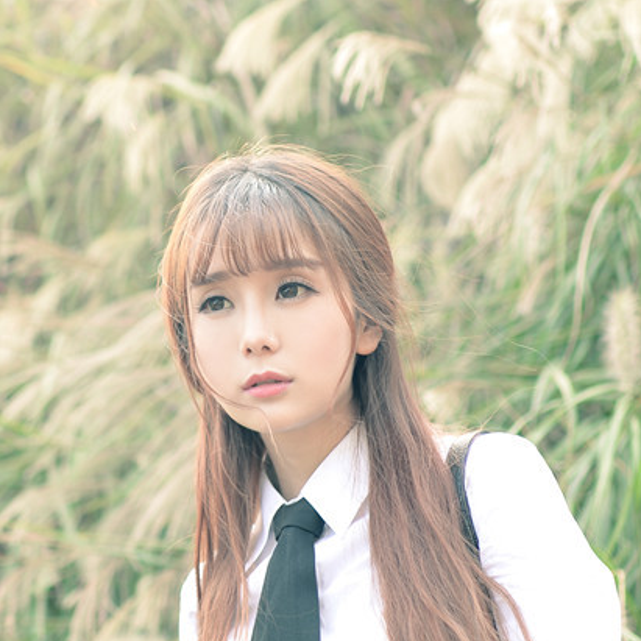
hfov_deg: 19.8
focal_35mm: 87
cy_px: 311
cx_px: 187
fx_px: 1823
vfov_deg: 19.9
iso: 100
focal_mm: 35
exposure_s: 1/200
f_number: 2.2
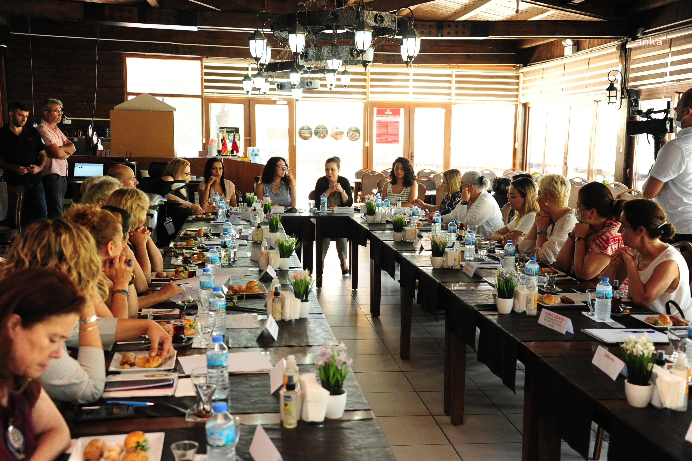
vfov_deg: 32.6
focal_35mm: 41
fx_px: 788
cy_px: 234
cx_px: 348
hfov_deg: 47.4
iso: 2000
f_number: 4
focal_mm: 40
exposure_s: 1/125
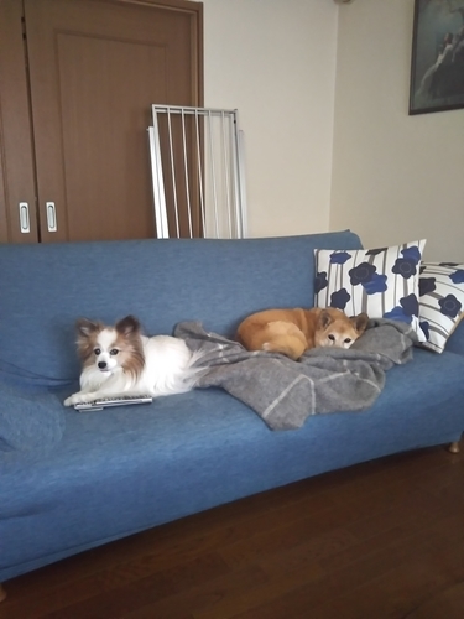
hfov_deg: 46.8
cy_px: 310
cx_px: 232
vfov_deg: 60.0
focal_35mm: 30
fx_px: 536
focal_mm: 4
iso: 1000
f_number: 2.2
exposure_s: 1/8
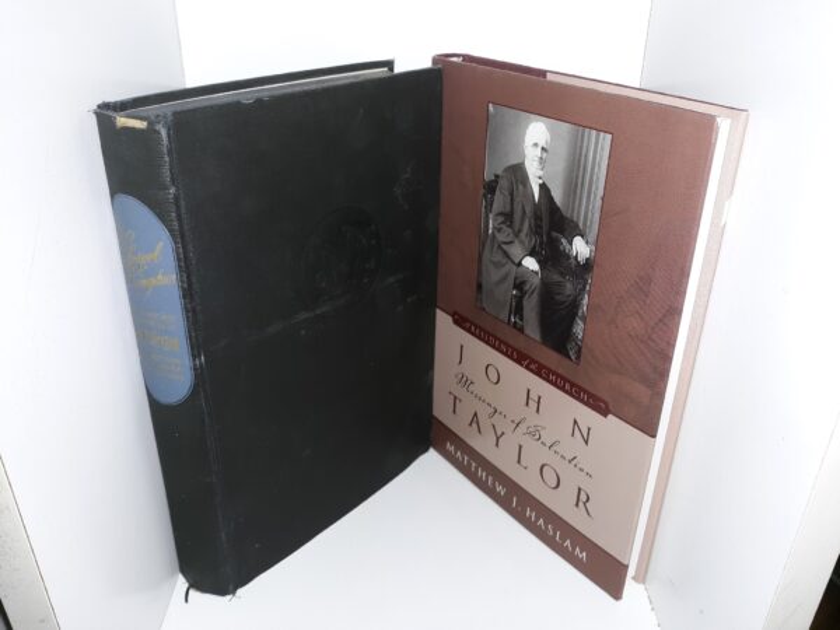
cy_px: 315
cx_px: 420
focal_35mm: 28
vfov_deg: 49.7
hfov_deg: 63.4
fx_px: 679
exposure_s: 1/60
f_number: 1.7
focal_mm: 3.7
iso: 50
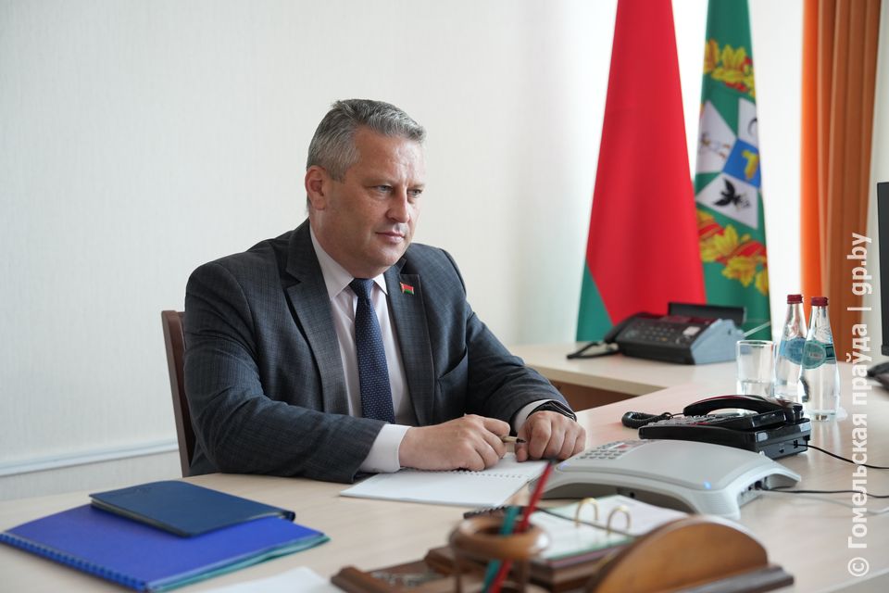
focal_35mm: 43
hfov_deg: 45.4
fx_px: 1062
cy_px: 296
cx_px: 444
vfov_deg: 31.2
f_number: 2.8
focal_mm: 43
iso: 2000
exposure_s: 1/250
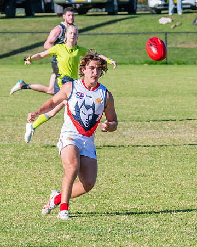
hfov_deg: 2.3
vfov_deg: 2.9
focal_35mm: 664
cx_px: 111
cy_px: 129
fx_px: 4841
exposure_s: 1/1600
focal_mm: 320
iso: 1600
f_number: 11
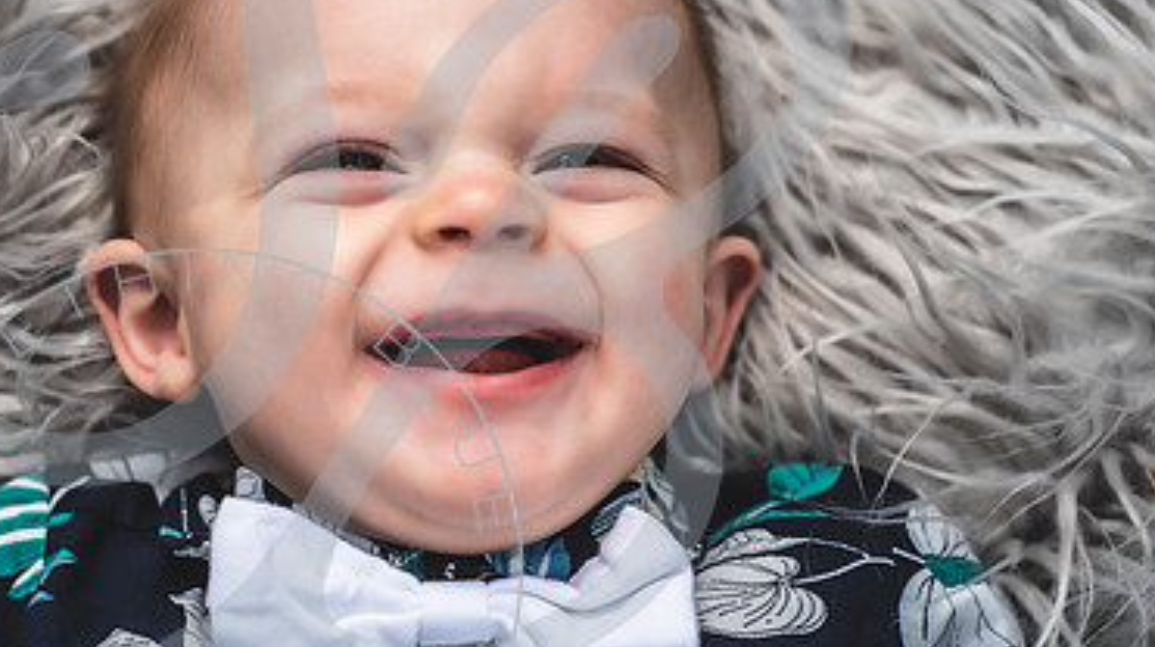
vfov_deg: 14.7
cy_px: 306
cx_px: 358
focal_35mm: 82
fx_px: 2509
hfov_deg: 25.7
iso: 100
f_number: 2.8
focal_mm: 50
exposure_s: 1/1600
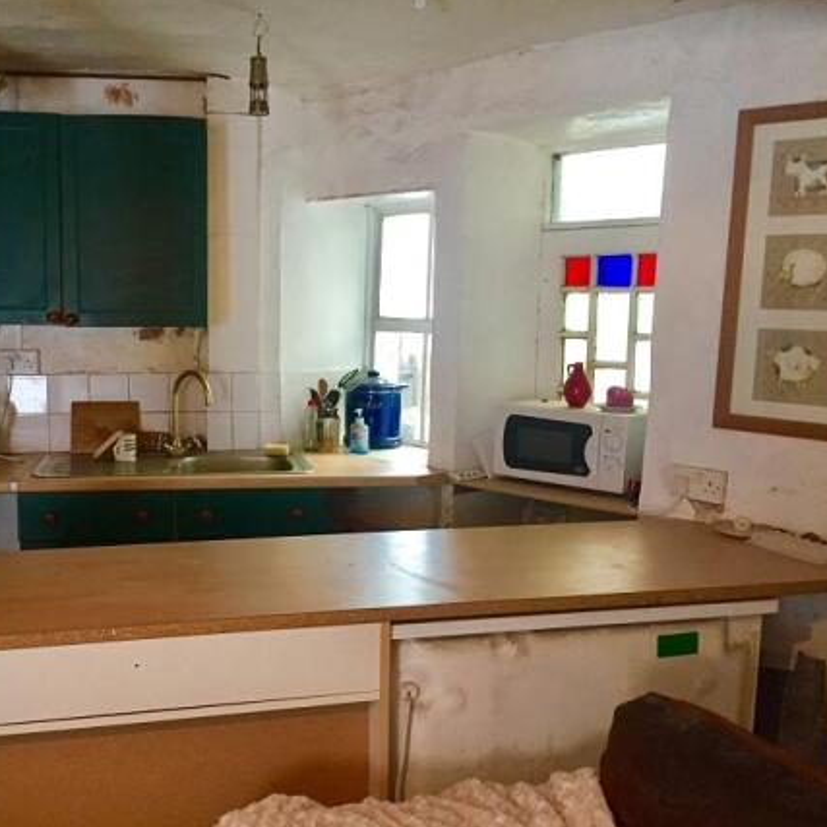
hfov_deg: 46.7
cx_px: 293
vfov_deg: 47.2
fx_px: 946
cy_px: 414
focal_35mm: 35
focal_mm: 4.15
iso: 250
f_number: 2.2
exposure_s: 1/33
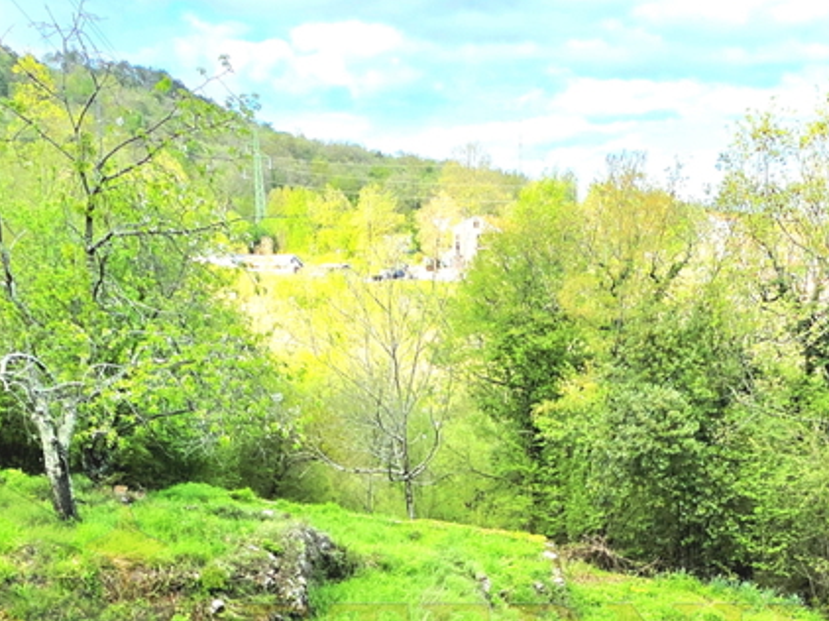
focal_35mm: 37
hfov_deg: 50.0
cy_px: 662
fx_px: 886
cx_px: 466
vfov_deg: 34.1
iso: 40
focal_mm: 2.2
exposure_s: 1/833
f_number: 1.9
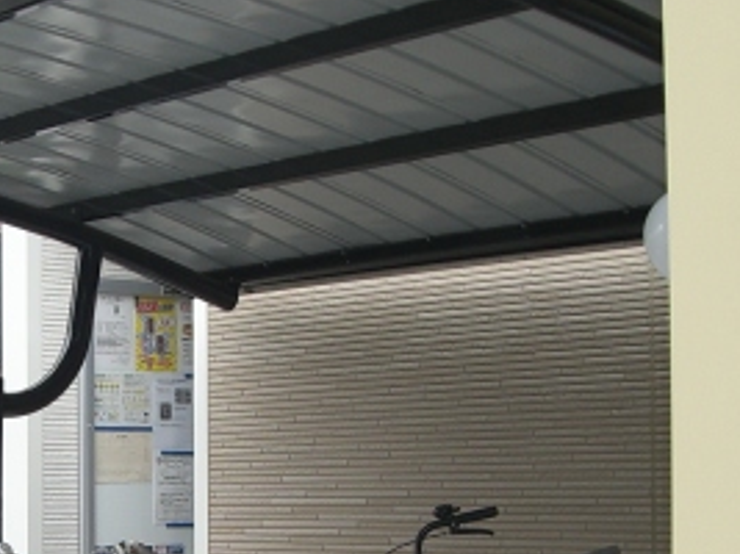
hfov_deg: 21.3
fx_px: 1944
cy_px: 488
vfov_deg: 16.0
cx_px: 169
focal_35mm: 91
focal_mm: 6.2
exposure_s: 1/200
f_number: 2.7
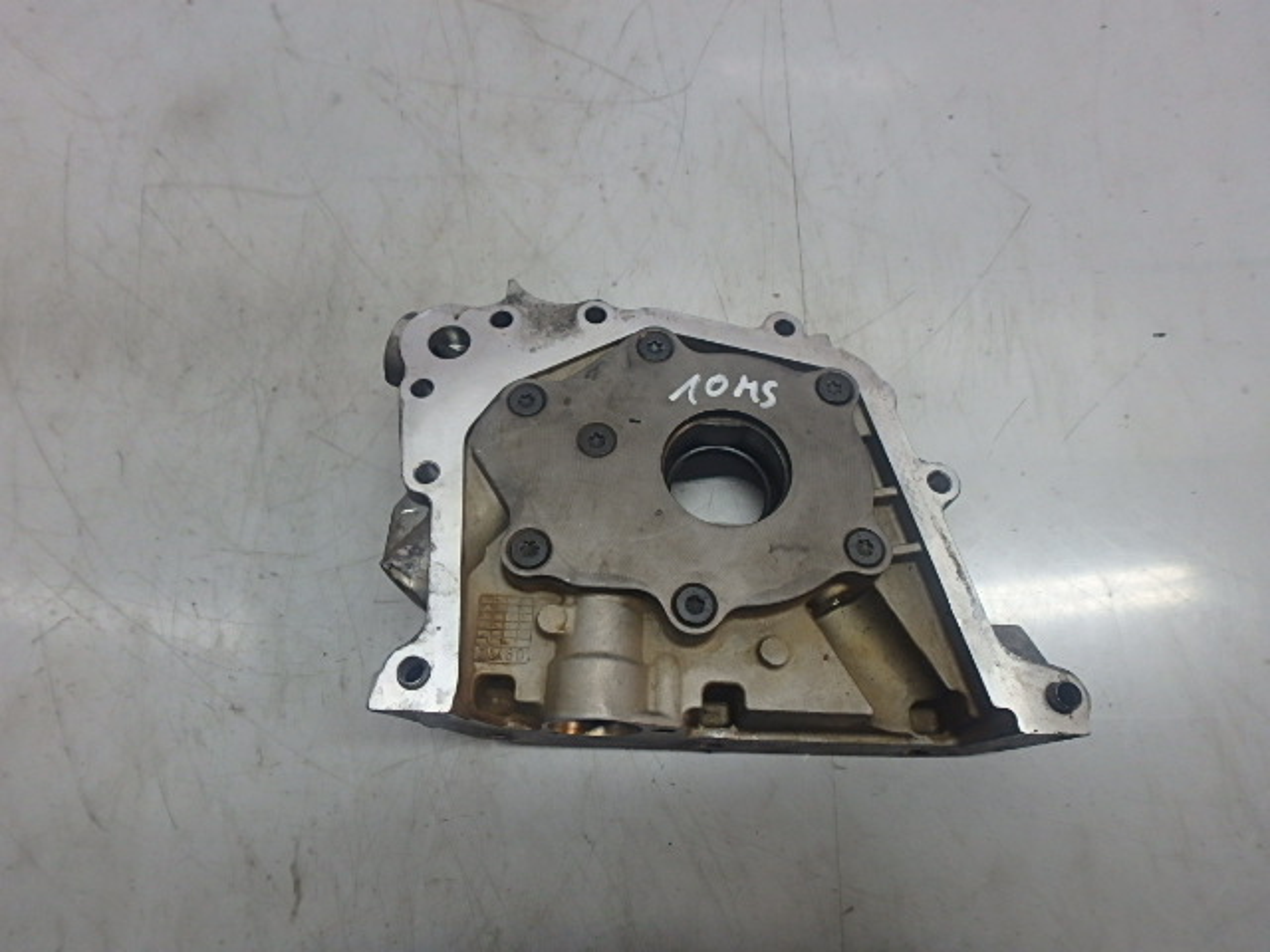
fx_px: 770
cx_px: 635
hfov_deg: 79.0
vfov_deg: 63.4
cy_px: 476
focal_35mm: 21
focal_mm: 3.7
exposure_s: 1/50
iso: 200
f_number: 3.5
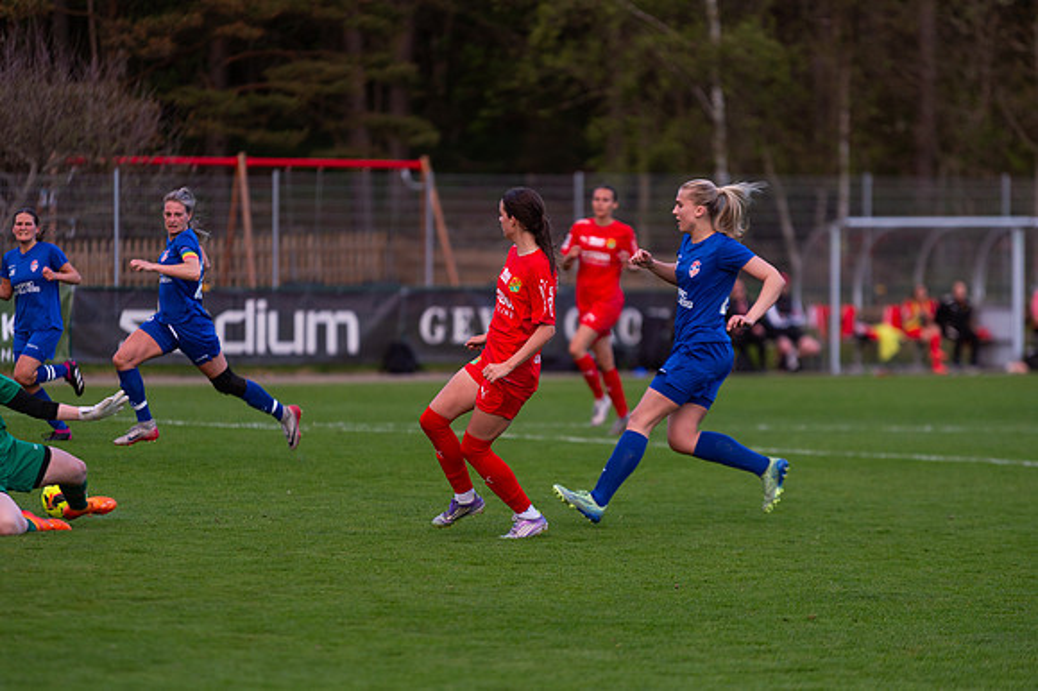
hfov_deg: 9.8
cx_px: 519
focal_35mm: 211
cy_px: 346
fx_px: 6081
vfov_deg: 6.5
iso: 560
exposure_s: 1/1250
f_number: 3.2
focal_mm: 200
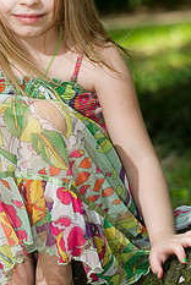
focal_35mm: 289
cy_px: 100
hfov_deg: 4.8
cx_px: 13
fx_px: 2293
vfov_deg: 7.1
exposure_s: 1/125
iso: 200
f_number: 5.6
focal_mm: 150
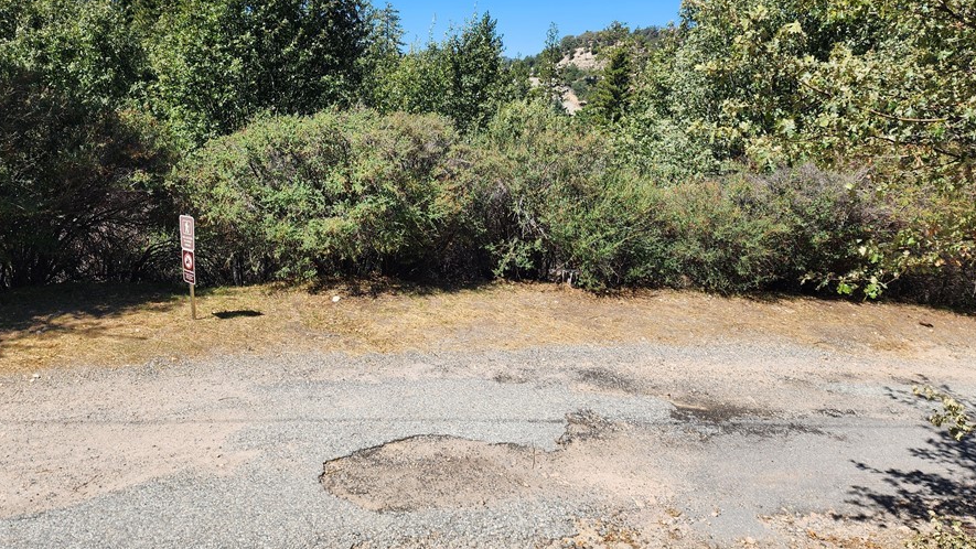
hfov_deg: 66.1
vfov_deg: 39.8
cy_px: 196
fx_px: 751
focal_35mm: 29
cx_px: 494
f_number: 1.8
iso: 12
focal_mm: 6.4
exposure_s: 1/1000
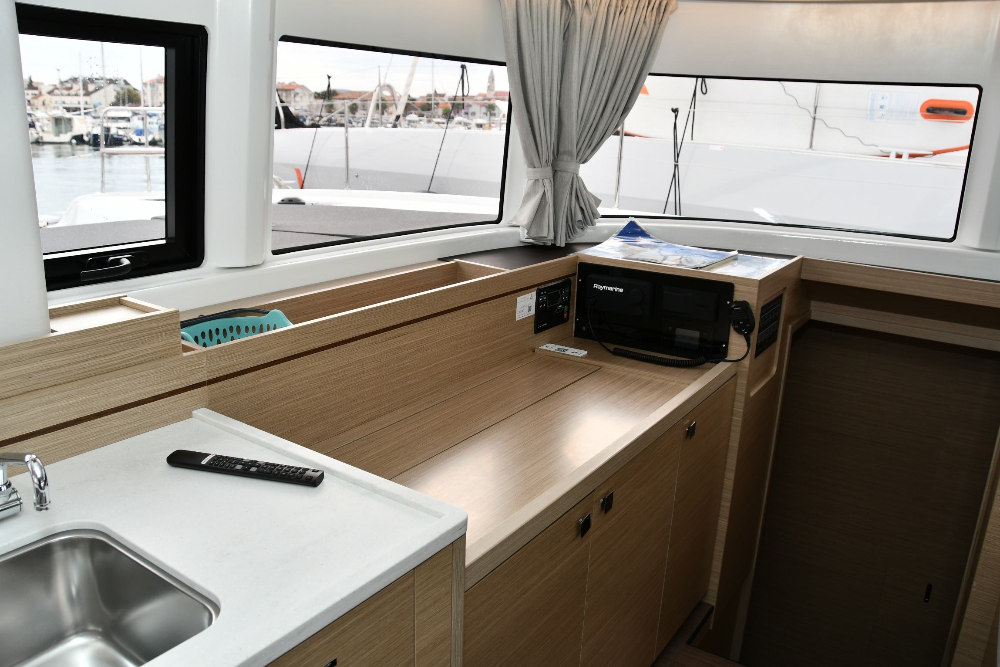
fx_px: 750
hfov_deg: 67.4
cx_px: 500
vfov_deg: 47.9
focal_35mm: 27
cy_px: 334
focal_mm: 18
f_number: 5.6
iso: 160
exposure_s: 1/125
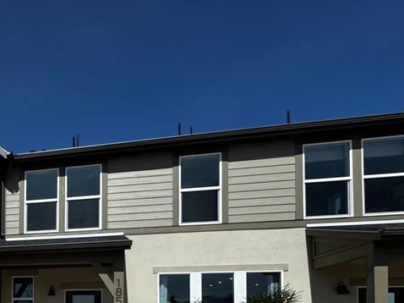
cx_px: 8
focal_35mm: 30
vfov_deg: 40.1
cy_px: 314
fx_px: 350
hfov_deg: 49.9
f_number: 2.2
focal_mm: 2.22
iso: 50
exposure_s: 1/3106
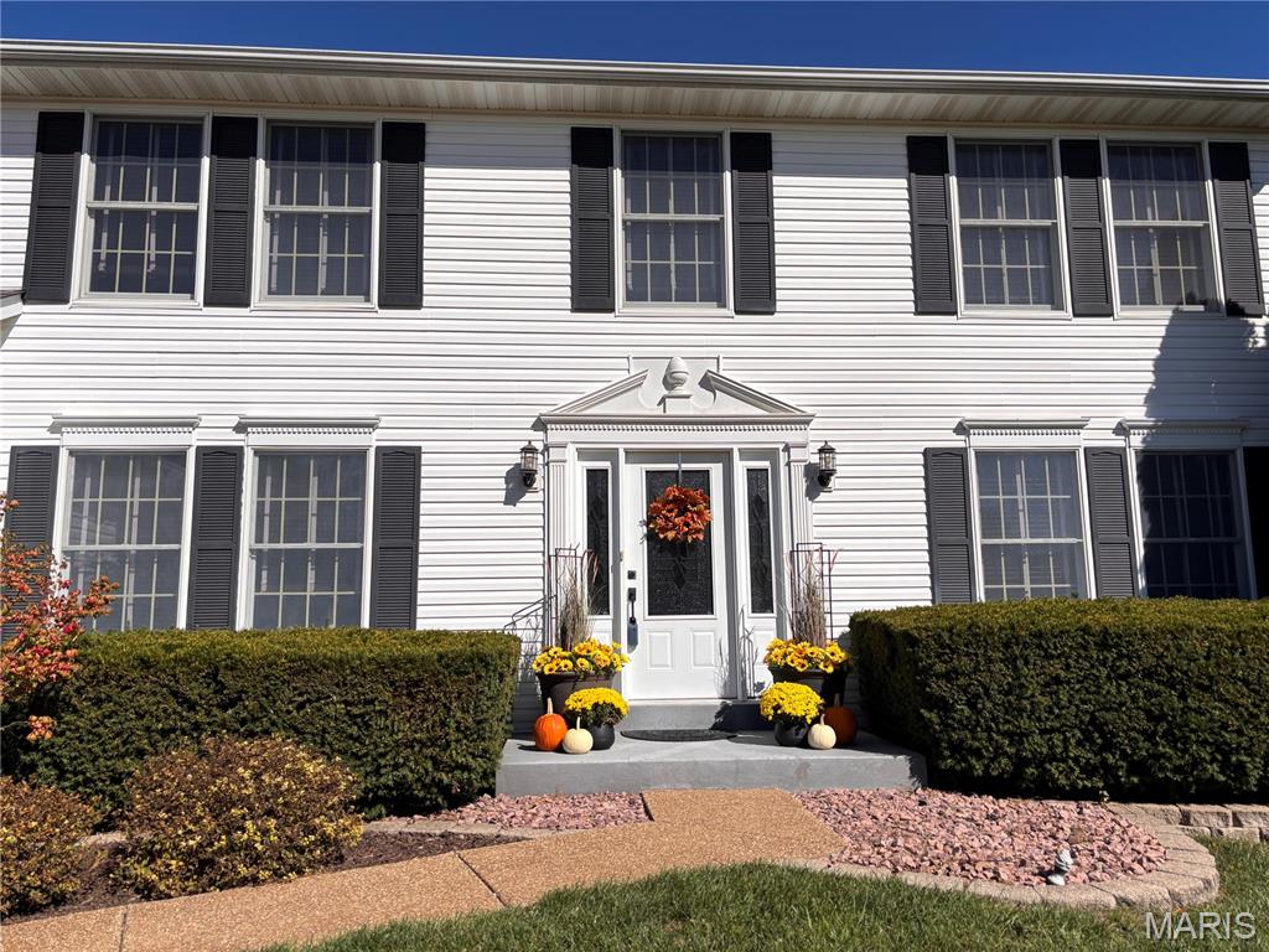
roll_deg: +1.3
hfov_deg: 67.3
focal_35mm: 26
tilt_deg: +7.6
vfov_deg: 53.1
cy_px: 476
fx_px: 953
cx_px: 634
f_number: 1.6
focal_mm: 5.96
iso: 50
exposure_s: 1/5952
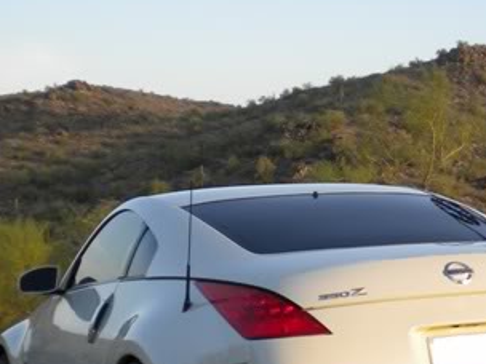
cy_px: 254
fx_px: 1516
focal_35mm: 108
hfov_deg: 18.1
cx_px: 382
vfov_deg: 13.7
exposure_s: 1/267
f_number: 3.5
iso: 80
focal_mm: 7.4
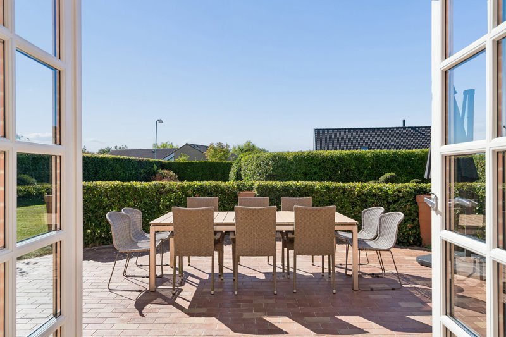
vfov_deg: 53.1
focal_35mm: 24
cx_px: 253
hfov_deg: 73.8
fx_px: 337
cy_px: 168
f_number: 7.1
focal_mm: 24
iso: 800
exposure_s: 1/2000
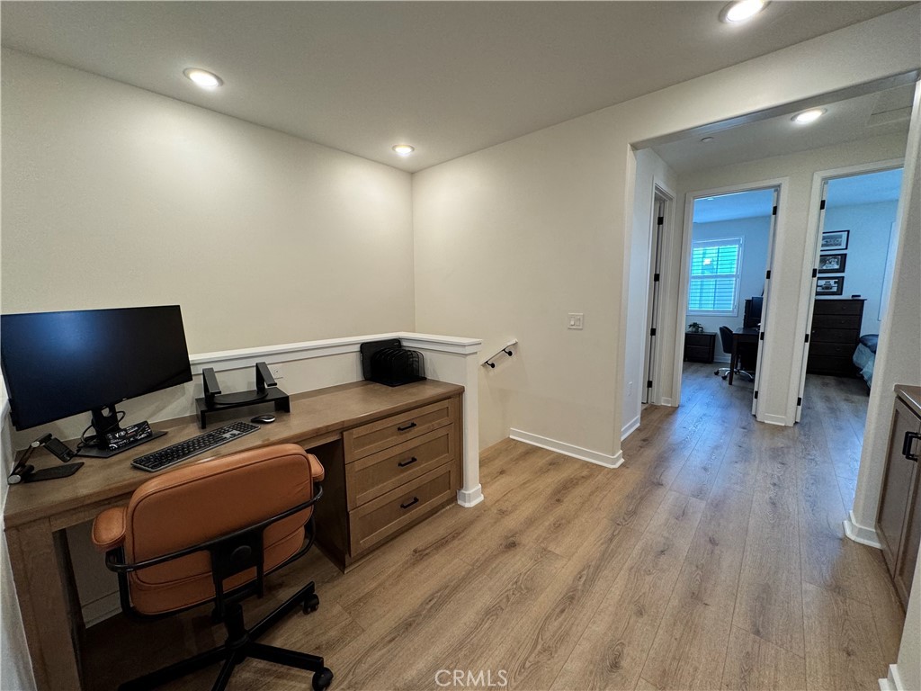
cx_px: 460
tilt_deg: -8.5
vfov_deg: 85.7
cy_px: 346
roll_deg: +1.3
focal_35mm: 14
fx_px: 372
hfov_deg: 102.1
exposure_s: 1/120
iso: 160
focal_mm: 2.22
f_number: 2.2
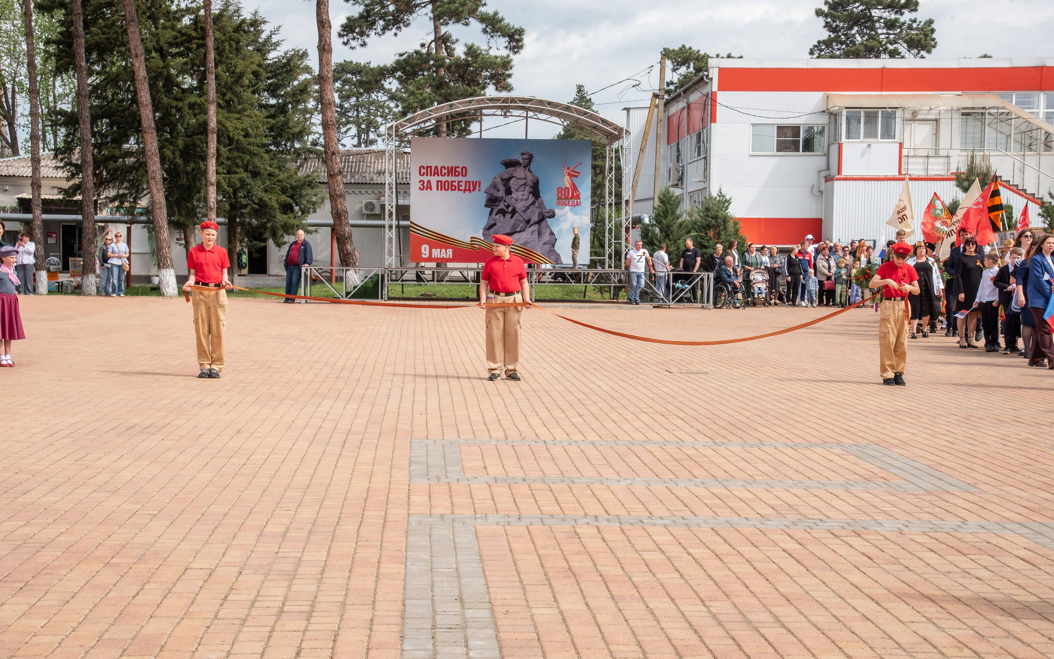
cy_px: 321
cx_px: 504
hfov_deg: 35.1
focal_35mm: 58
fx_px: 1666
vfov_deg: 22.4
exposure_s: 1/160
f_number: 13
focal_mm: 52
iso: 320
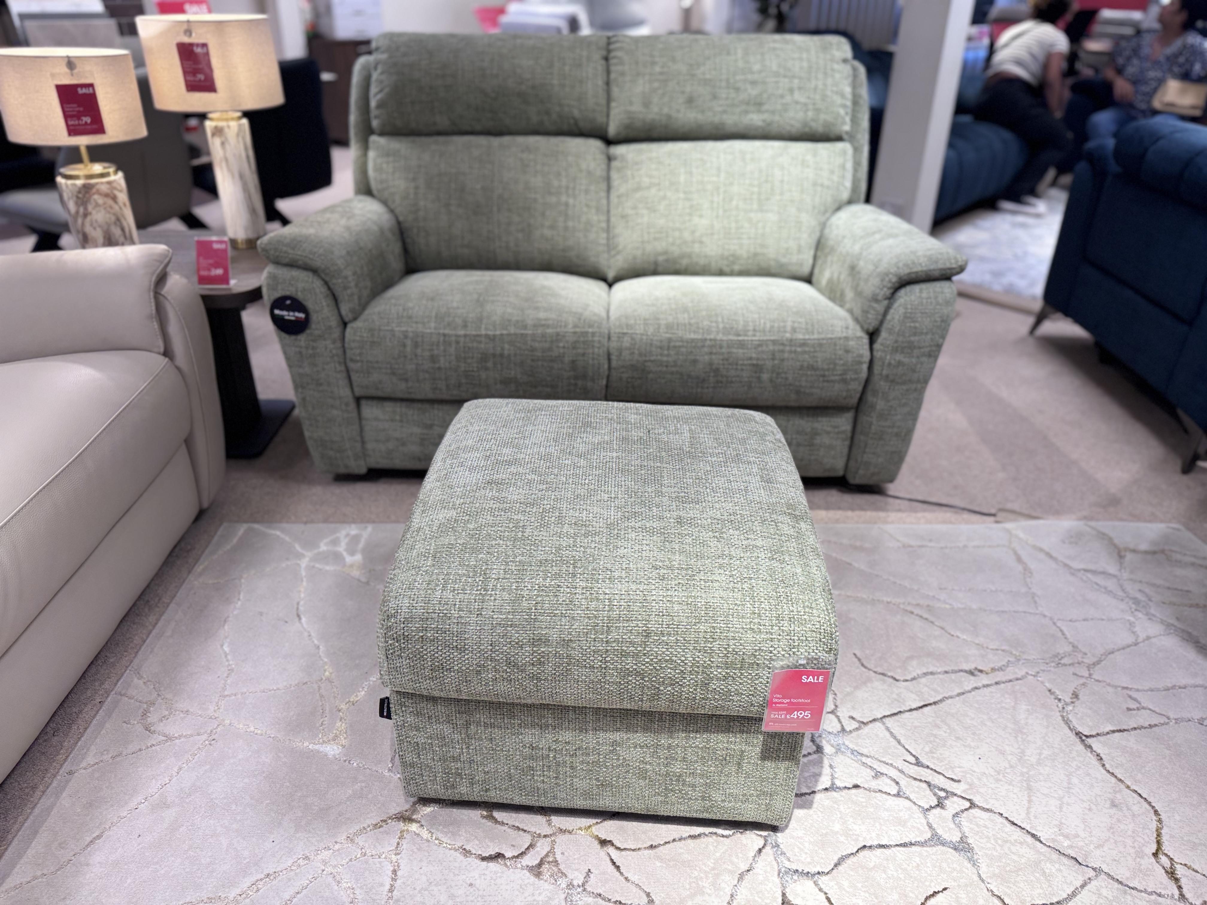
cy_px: 452
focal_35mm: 24
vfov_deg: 56.8
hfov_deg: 71.6
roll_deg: -0.6
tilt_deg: -29.0
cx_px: 604
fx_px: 837
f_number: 1.78
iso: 125
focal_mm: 6.76
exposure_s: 1/100
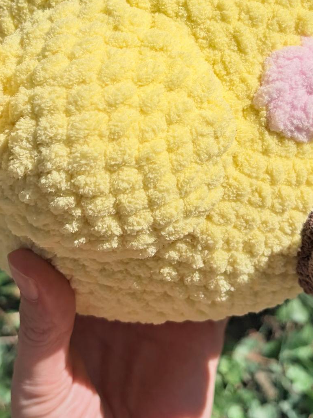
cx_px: 172
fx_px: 784
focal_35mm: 65
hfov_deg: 22.6
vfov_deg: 29.3
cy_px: 95
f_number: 1.6
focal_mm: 5.96
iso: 50
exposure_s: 1/10101
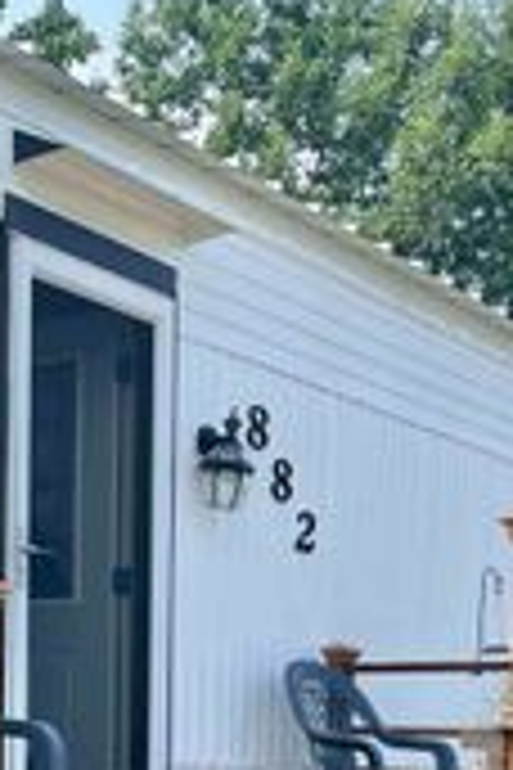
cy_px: 831
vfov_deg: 24.1
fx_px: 1688
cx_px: 130
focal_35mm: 79
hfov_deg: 17.2
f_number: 1.6
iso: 50
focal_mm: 5.1
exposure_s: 1/1647
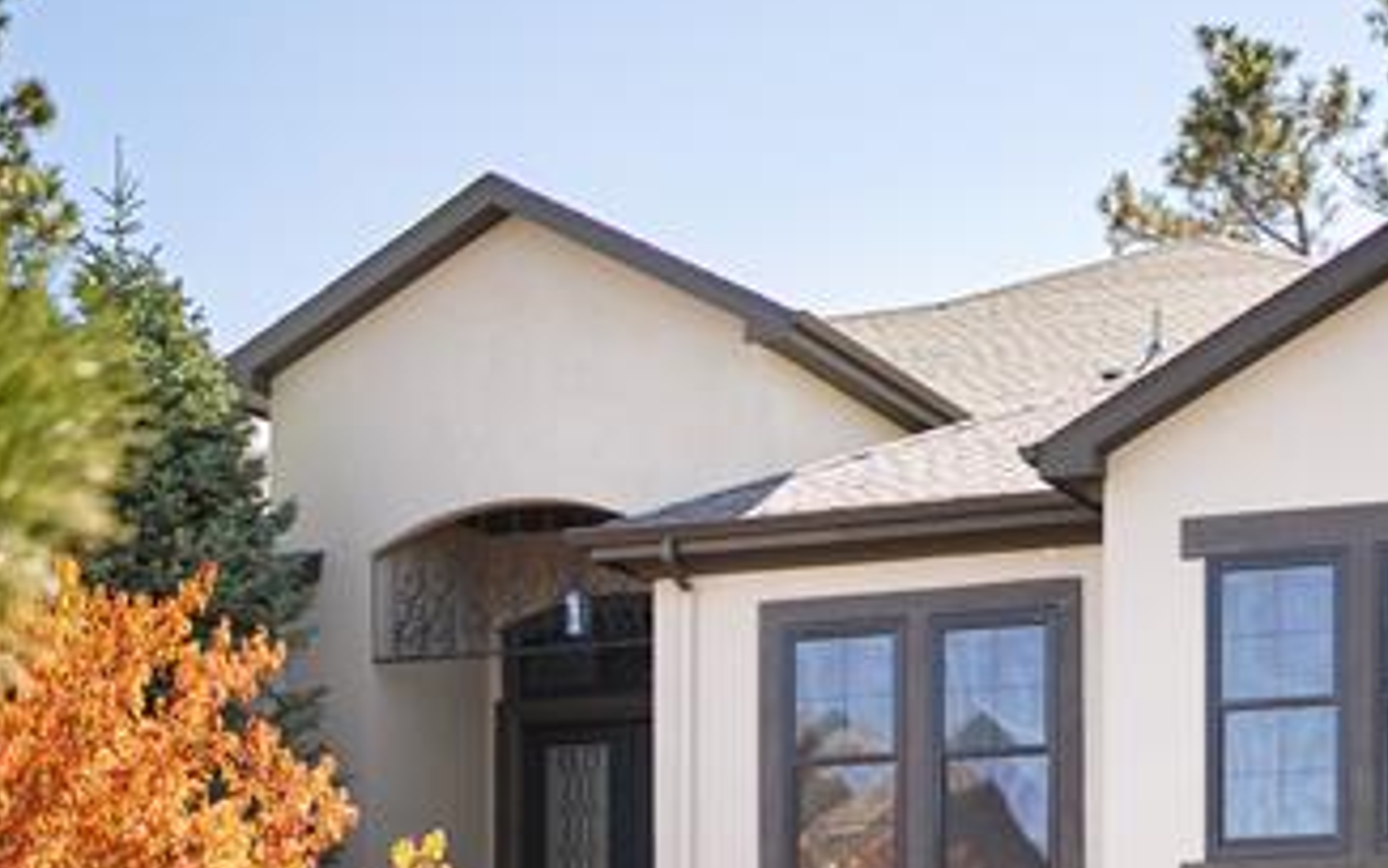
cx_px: 1069
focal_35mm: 100
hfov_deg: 20.6
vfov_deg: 12.9
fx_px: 3784
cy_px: 855
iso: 200
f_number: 1.4
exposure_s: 1/8000
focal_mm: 50
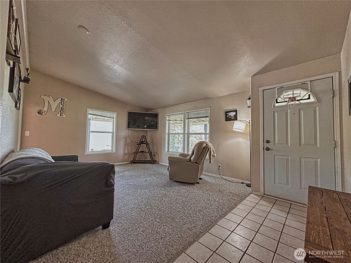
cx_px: 176
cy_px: 132
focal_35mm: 14
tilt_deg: +2.3
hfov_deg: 102.1
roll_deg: -1.4
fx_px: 142
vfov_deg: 85.7
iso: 200
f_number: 2.2
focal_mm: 2.2
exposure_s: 1/60
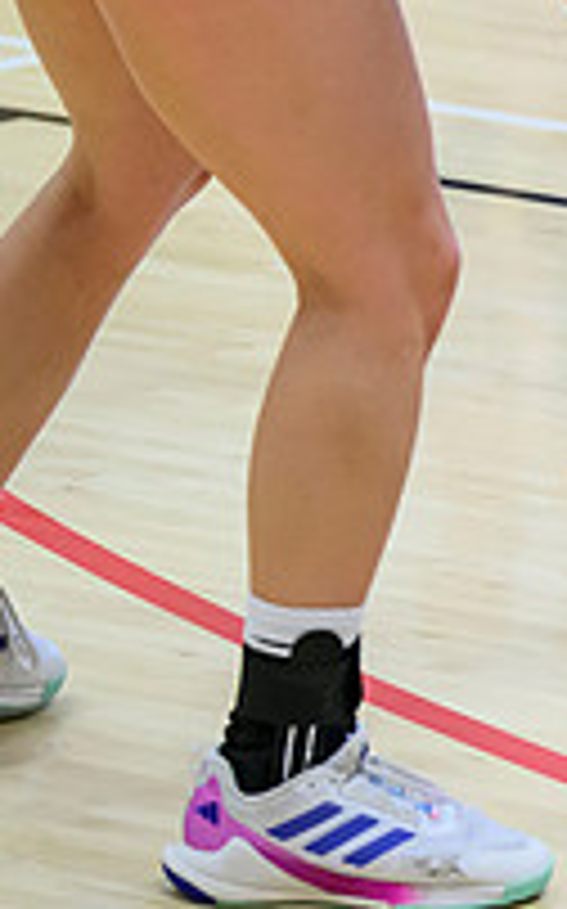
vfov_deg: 8.2
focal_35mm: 255
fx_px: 6314
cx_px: 1483
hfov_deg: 5.0
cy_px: -76
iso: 4000
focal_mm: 75
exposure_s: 1/1000
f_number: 3.2
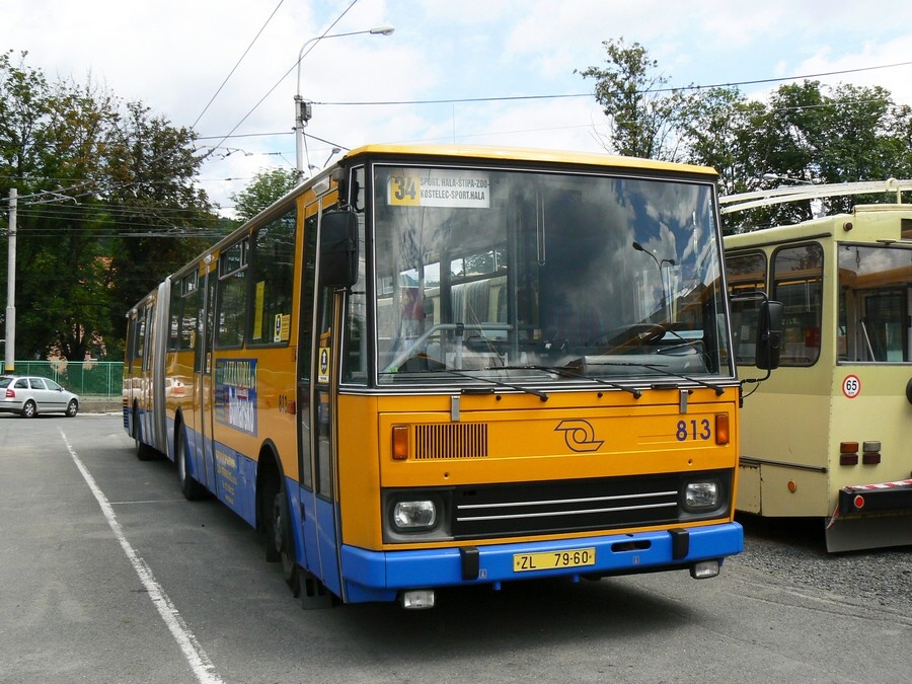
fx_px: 1080
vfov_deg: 35.1
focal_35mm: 41
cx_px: 456
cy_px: 342
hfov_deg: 45.8
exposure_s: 1/800
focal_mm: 6.8
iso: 100
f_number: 3.6
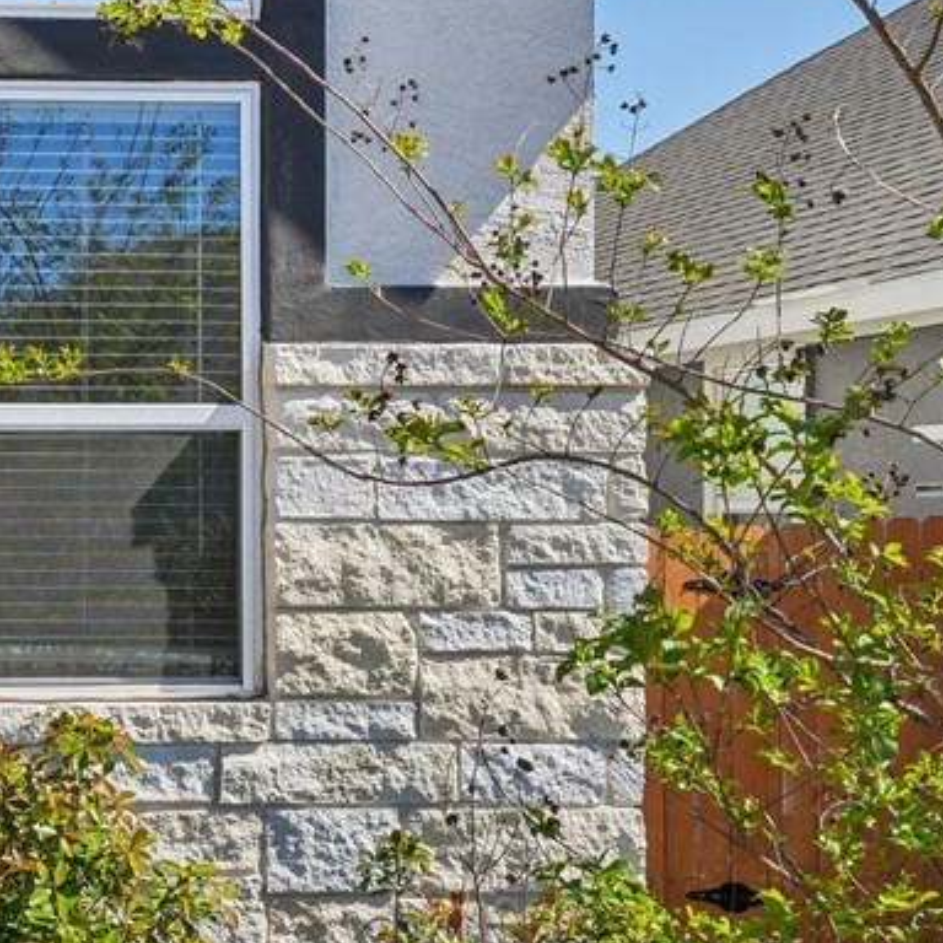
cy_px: 502
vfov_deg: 24.0
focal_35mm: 72
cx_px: -260
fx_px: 2219
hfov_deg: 21.8
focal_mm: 30
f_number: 8
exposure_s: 1/500
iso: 200
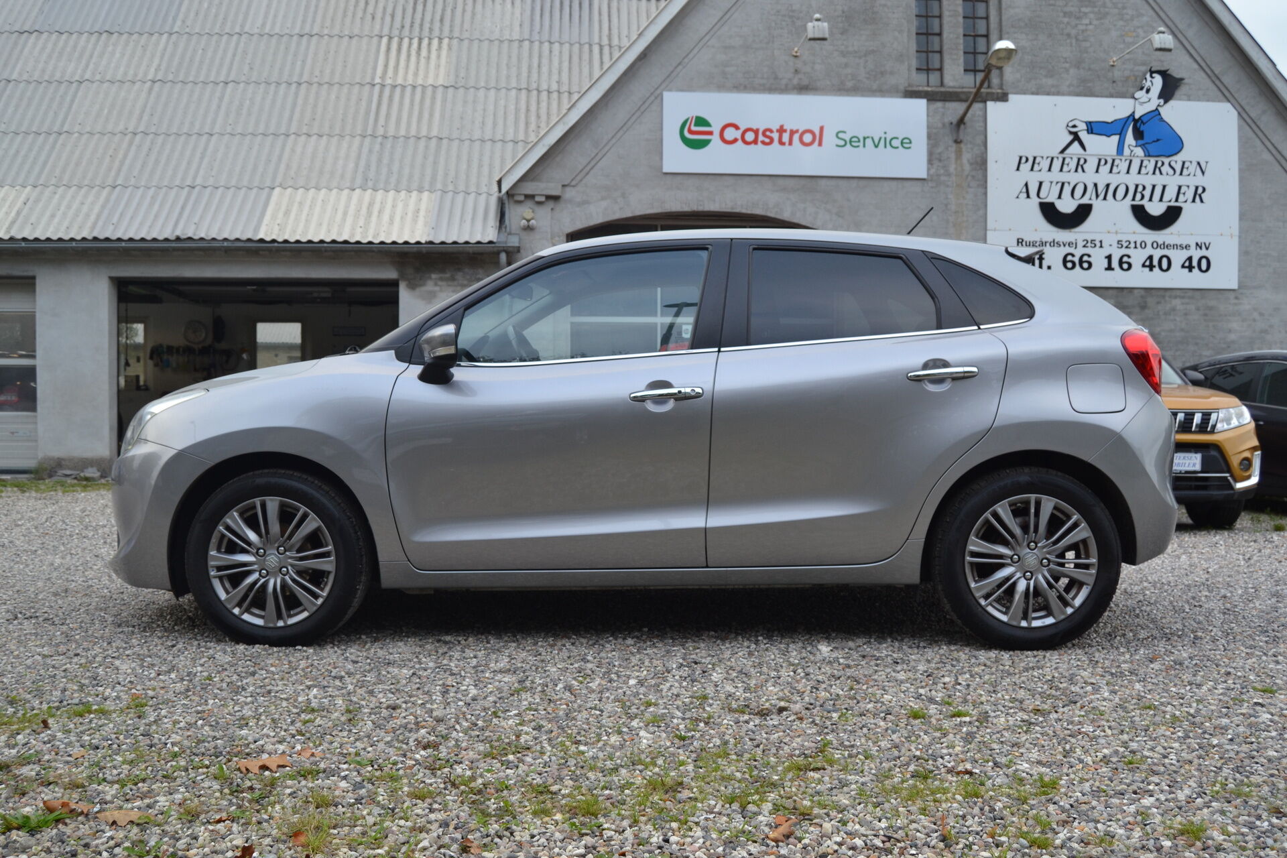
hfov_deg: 57.2
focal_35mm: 33
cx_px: 644
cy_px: 429
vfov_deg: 40.0
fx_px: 1180
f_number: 5.6
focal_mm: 22
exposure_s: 1/125
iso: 220
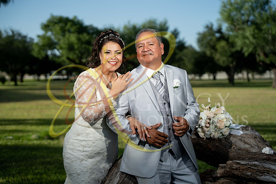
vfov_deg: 24.6
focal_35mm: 55
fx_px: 422
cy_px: 92
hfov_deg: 36.2
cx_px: 138
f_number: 2.2
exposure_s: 1/4000
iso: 200
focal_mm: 55
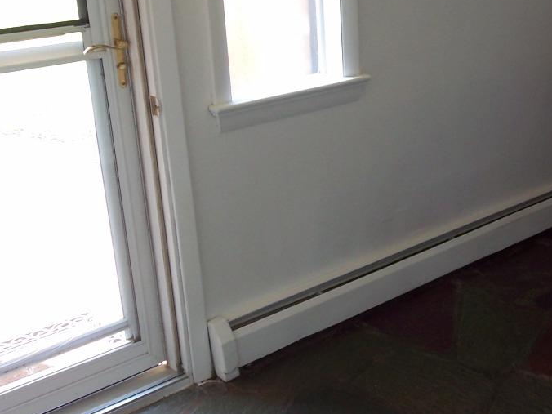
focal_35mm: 49
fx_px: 781
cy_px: 128
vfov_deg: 29.4
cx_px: 412
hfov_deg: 38.0
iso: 50
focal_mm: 3.8
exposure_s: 1/40
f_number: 2.8
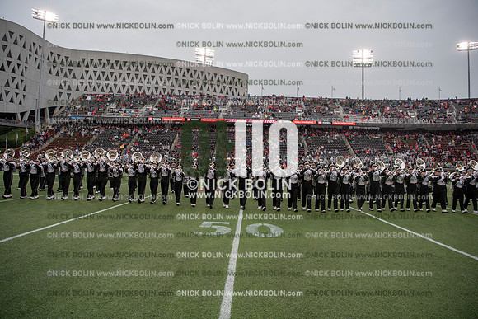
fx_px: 319
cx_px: 239
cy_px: 160
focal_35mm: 24
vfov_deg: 53.2
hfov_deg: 73.7
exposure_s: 1/800
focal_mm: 24
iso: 250
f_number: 3.5
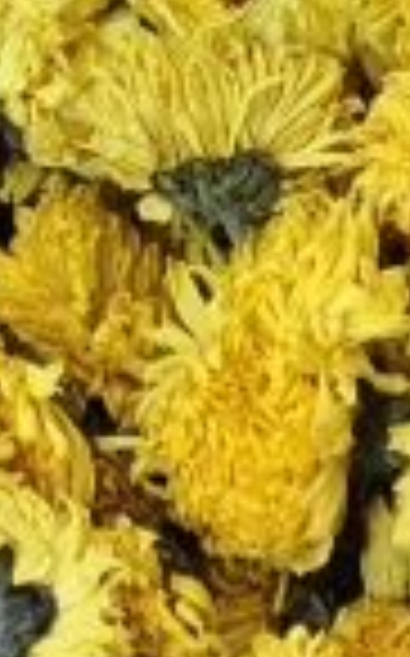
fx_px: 3189
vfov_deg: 9.5
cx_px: 662
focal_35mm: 178
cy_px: 1892
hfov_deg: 7.2
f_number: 1.88
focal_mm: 5.56
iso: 397
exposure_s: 1/50
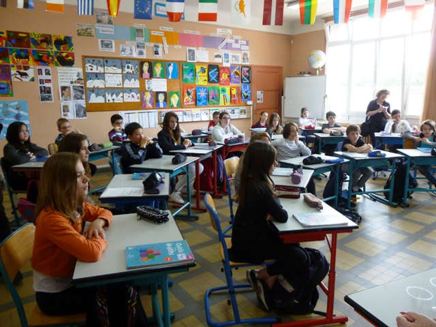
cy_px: 164
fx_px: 315
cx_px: 218
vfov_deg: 54.9
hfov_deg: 69.4
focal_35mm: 25
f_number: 3.1
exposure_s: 1/60
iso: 250
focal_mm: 4.5
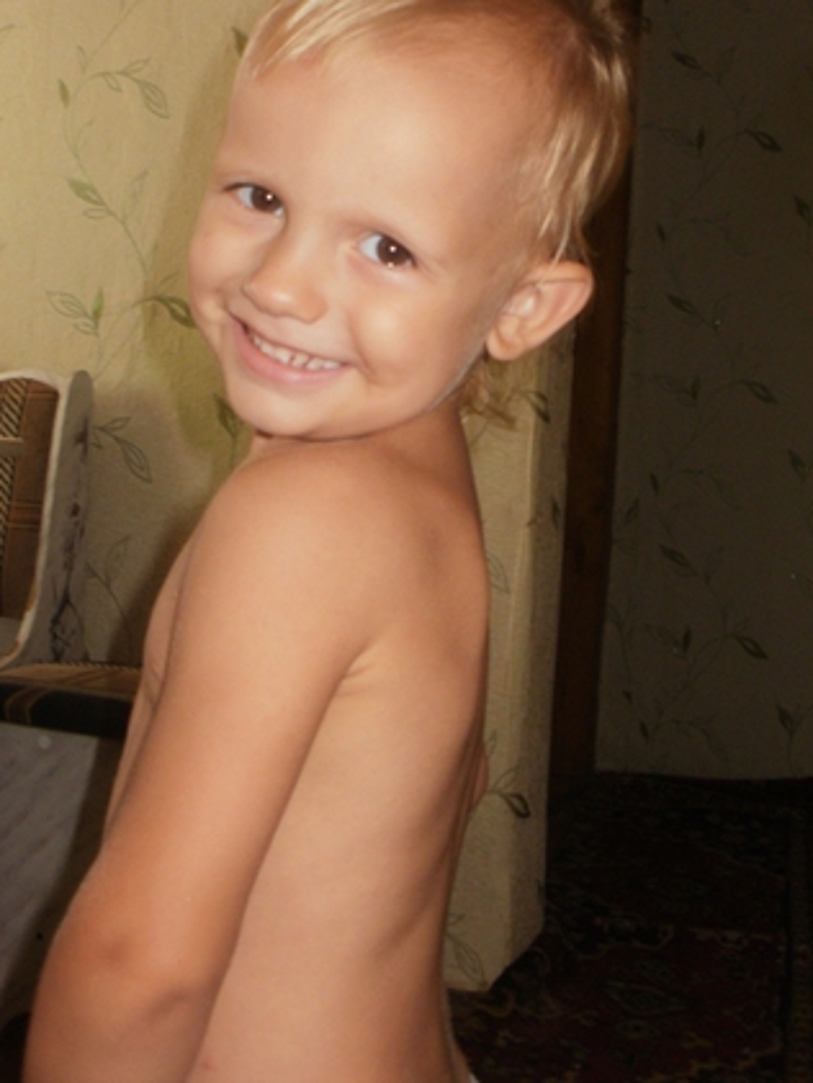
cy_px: 404
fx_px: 1471
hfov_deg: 30.8
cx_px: 315
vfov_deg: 40.1
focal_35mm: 47
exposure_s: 1/30
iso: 125
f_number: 3.5
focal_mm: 6.3
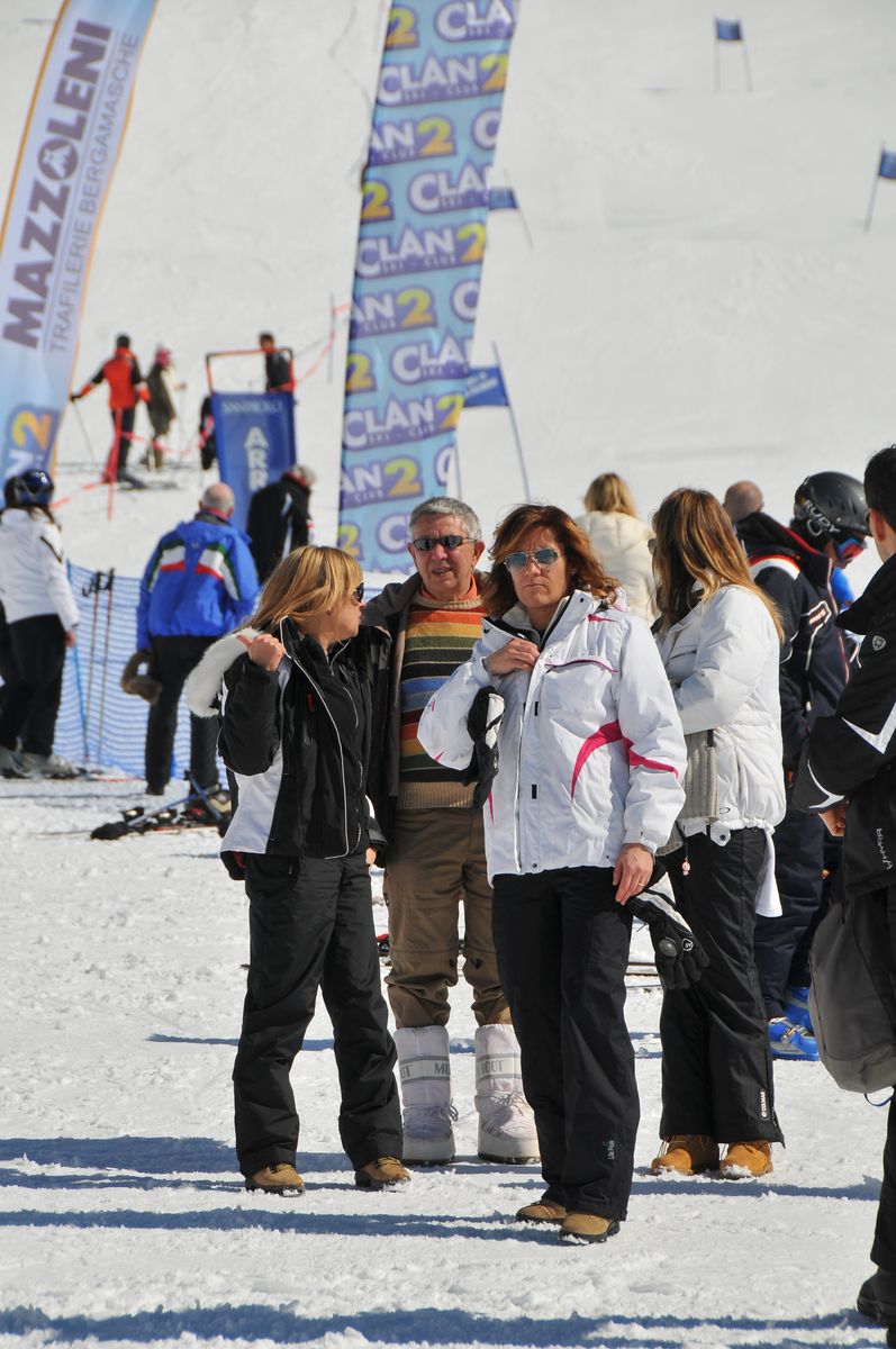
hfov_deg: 5.4
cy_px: 674
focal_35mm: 255
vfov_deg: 8.1
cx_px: 448
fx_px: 9544
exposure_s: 1/1000
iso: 200
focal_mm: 170
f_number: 9
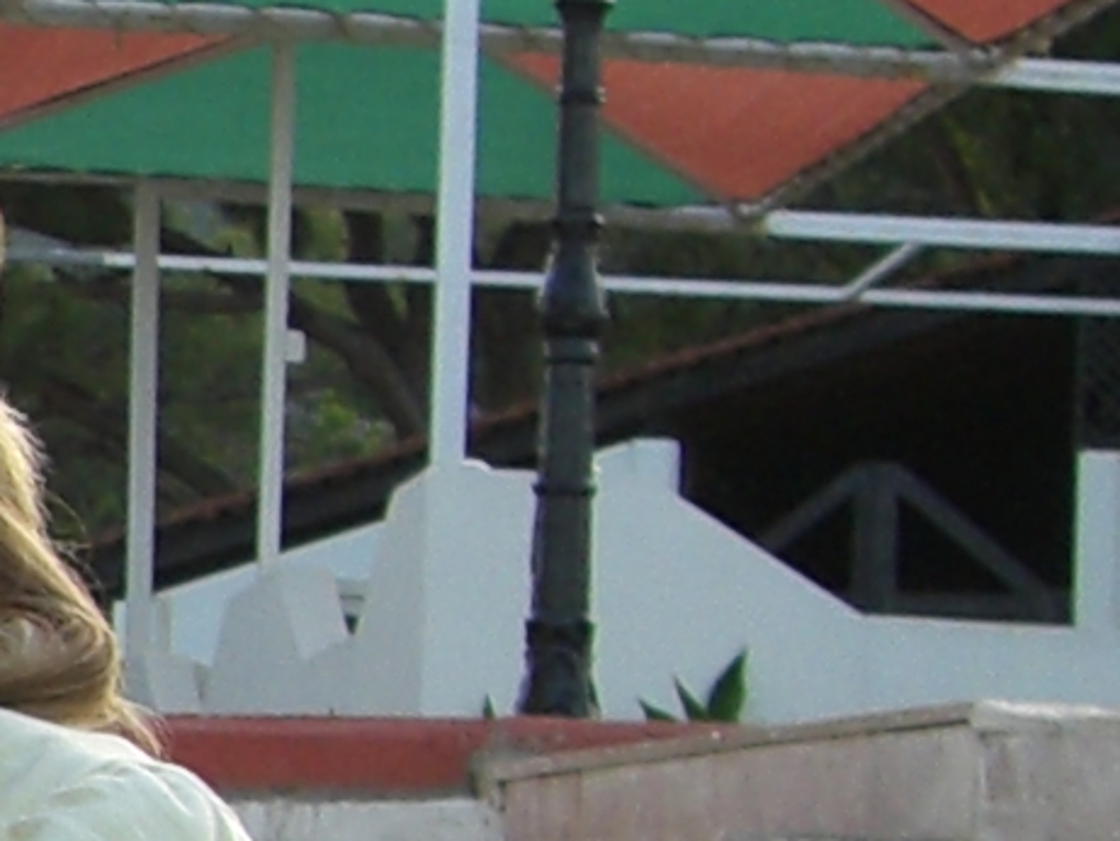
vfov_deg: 7.0
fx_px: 6829
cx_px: -1190
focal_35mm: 211
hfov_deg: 8.8
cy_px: 753
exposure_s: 1/250
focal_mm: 6.2
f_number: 2.7
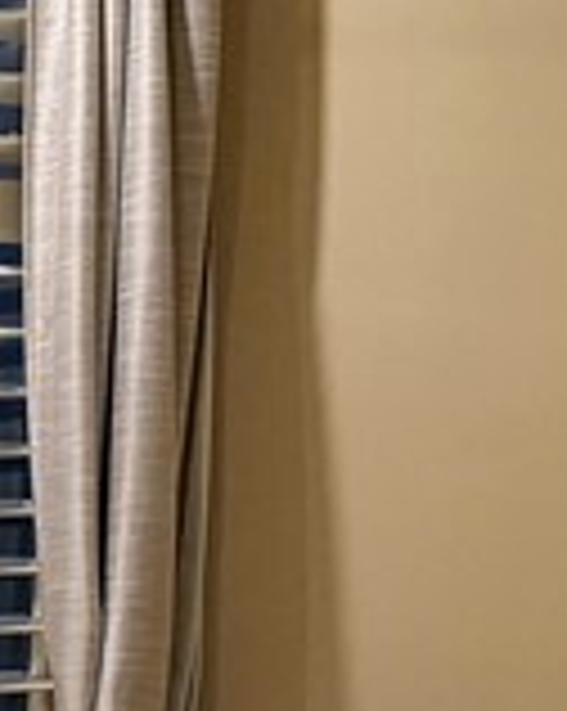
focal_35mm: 152
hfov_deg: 8.4
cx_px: -1170
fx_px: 3195
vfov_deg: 11.9
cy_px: 1184
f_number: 1.78
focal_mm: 6.76
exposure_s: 1/60
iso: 500
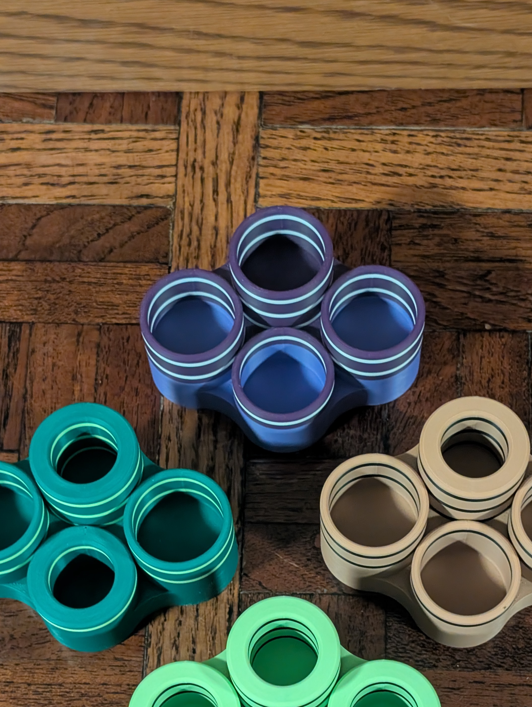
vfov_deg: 27.1
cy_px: 494
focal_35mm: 71
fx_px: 1451
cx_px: 302
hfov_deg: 20.8
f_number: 1.68
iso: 663
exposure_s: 1/40
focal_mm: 6.9
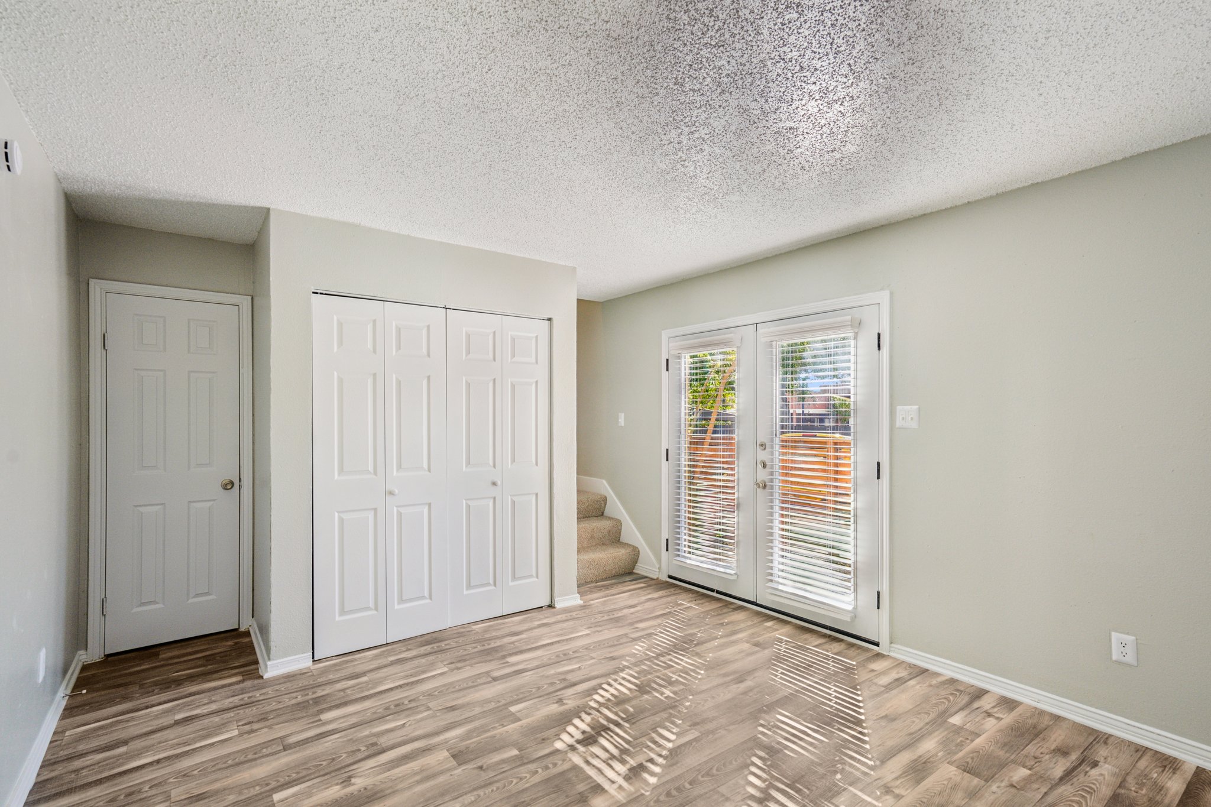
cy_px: 404
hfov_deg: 96.7
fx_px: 538
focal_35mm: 16
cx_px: 606
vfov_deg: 73.7
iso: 200
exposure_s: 1/30
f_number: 8
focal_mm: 16
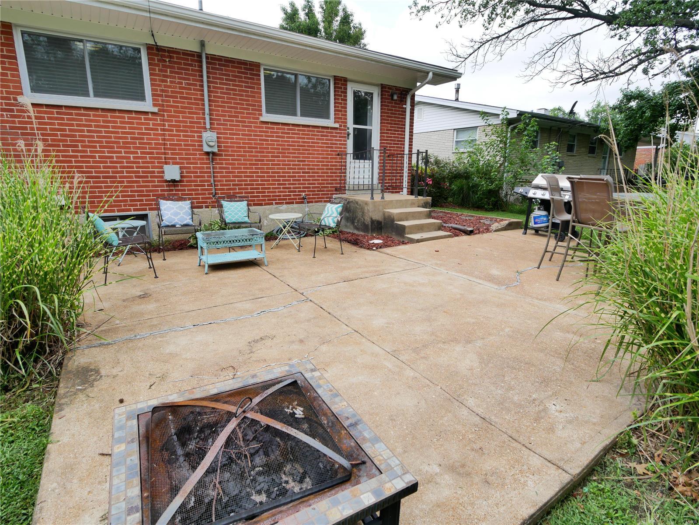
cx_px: 350
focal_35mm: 18
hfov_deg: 87.7
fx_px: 364
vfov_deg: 71.6
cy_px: 262
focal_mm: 9
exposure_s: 1/320
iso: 800
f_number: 6.3
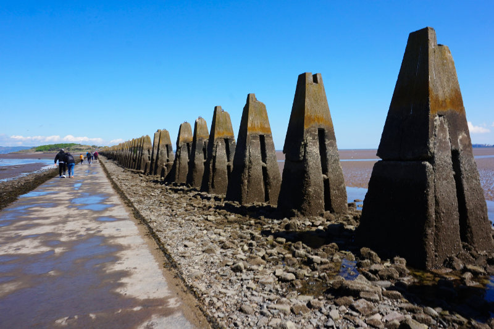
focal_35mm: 24
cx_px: 247
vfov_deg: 53.1
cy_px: 164
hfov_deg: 73.8
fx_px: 329
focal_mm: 16
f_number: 14
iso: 100
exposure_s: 1/80
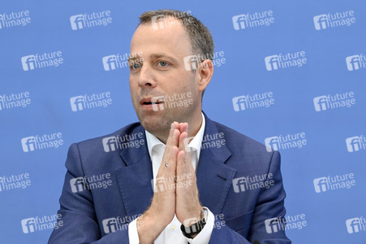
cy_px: 122
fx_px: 1270
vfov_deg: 11.0
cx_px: 183
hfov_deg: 16.4
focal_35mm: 125
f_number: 5.6
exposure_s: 1/800
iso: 5000
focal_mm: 125
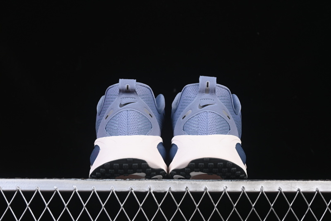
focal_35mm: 75
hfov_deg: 27.0
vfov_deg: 18.2
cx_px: 166
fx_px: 690
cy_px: 110
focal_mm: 50
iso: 160
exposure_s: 1/80
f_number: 7.1
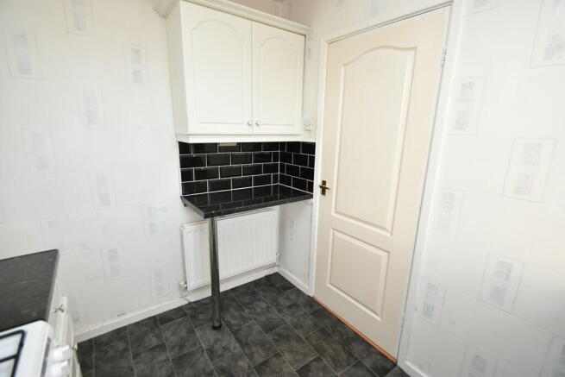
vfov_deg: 77.4
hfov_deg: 100.4
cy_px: 188
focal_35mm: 15
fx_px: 235
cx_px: 282
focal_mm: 10
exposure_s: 1/100
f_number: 5
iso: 800
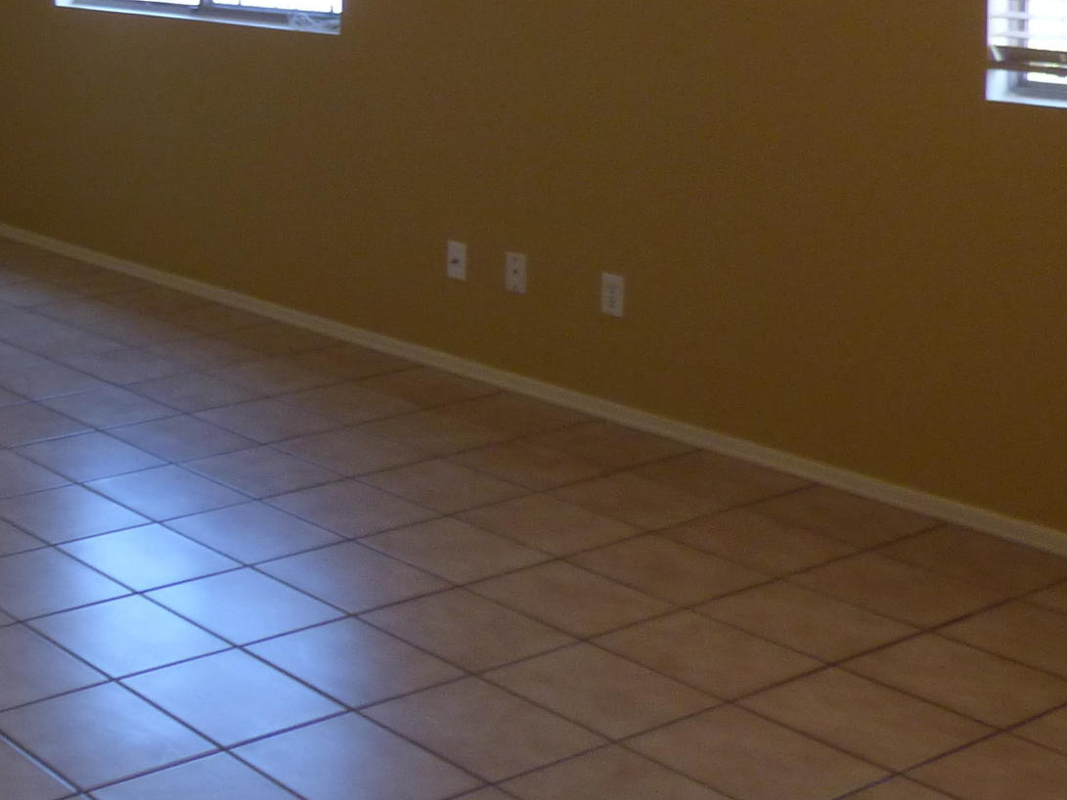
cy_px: 1
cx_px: -301
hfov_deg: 28.8
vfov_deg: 25.3
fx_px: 1695
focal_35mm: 55
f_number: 2.8
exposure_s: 1/60
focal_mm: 3.58
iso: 160
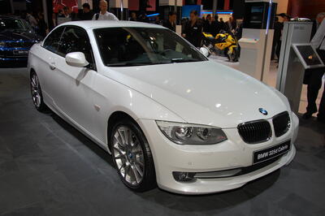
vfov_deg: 39.9
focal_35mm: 33
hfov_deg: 57.3
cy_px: 108
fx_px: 298
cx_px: 162
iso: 200
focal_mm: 22
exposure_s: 1/125
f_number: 5.6
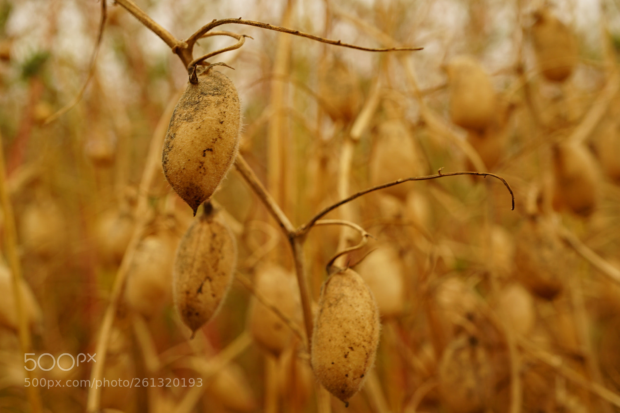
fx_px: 775
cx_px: 310
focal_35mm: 45
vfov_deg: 29.9
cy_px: 206
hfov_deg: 43.6
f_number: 6.3
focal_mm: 30
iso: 100
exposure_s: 1/60
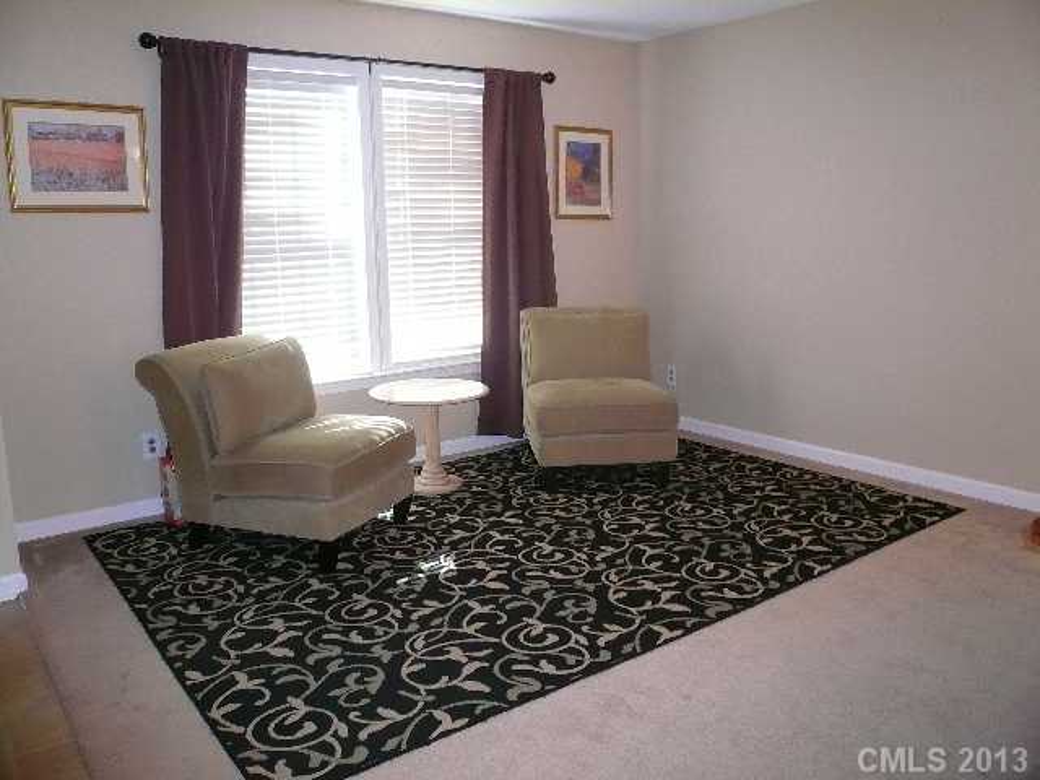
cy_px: 390
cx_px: 520
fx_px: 841
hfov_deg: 63.4
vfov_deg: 49.7
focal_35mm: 28
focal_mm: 4.6
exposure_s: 1/30
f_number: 2.8
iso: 250
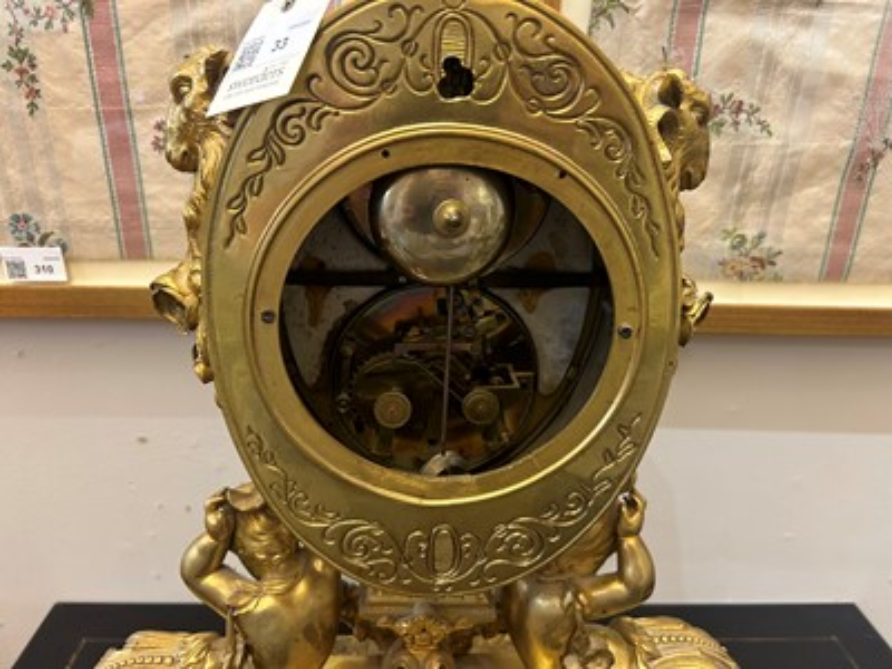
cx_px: 446
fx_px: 670
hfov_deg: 67.3
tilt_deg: -20.7
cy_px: 334
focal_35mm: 26
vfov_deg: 53.1
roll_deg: -2.0
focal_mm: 5.7
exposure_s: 1/50
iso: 200
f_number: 1.5
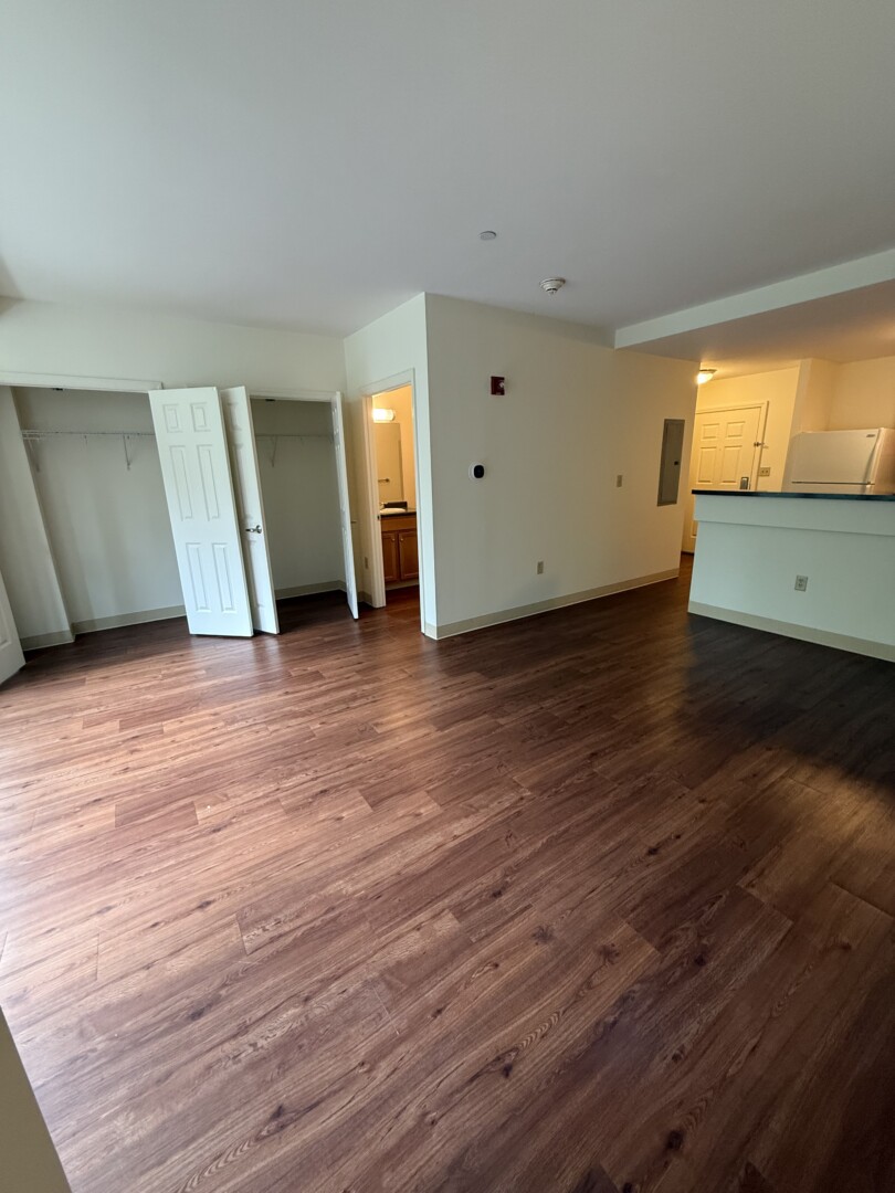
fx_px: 483
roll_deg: +1.0
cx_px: 448
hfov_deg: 85.7
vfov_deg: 102.1
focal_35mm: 14
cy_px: 596
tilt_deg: -15.1
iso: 320
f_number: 2.2
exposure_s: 1/60
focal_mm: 2.22
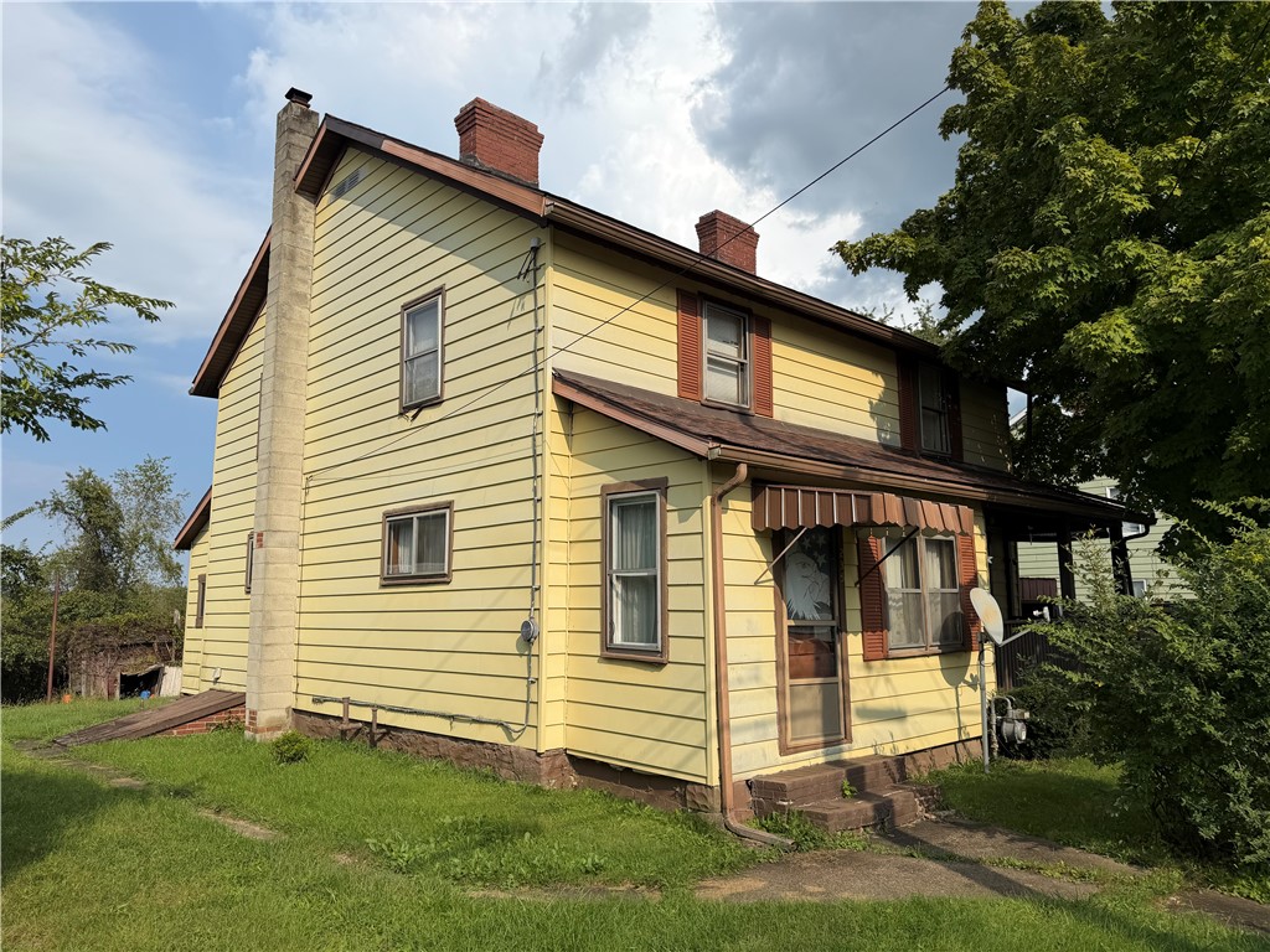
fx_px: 881
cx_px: 635
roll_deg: +0.9
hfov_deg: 71.6
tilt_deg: +9.2
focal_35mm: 24
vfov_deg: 56.8
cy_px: 476
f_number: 1.78
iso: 80
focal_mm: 6.76
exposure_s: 1/8130
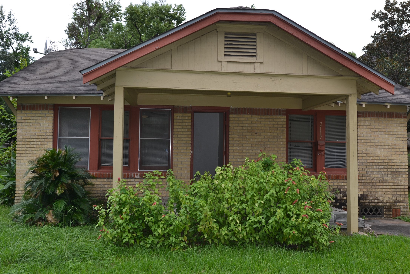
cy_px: 137
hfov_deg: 61.9
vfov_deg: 43.6
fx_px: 342
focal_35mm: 30
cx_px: 205
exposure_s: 1/200
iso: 100
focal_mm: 20
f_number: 4.5
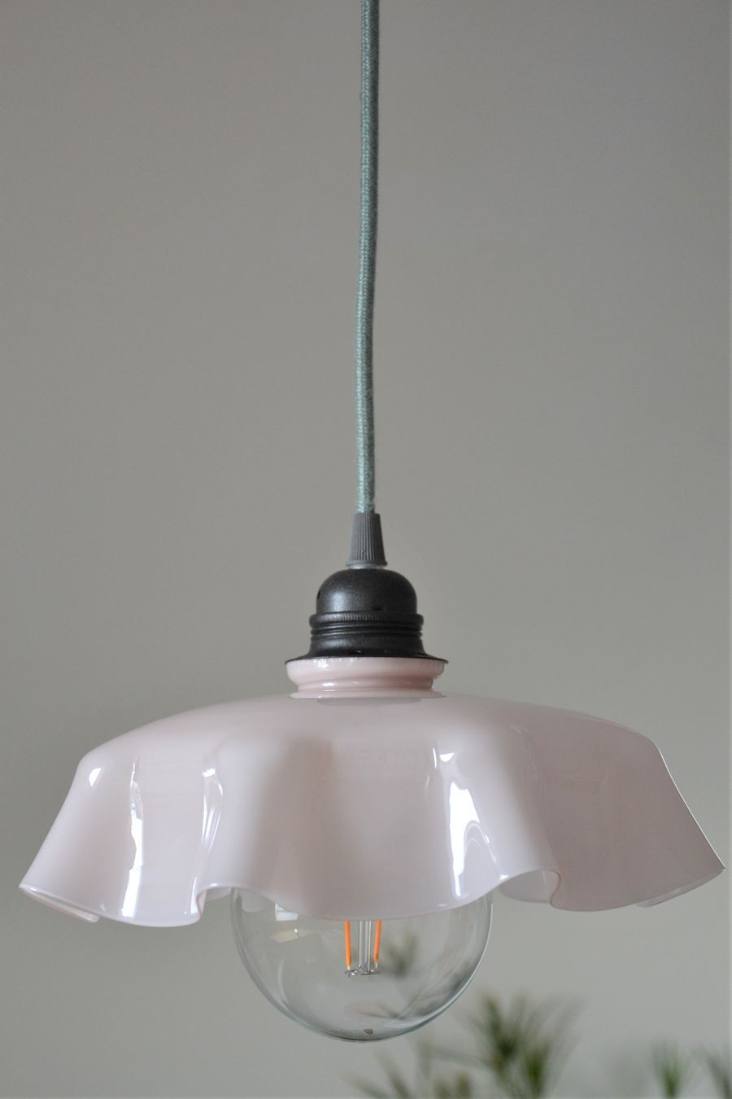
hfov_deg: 18.2
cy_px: 550
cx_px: 366
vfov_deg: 27.0
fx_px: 2287
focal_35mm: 75
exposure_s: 1/60
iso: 720
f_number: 5
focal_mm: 50
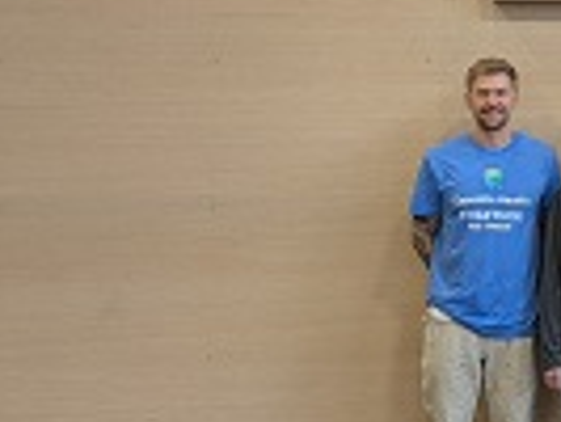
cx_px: 839
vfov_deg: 19.2
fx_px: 1217
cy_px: 21
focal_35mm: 75
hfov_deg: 21.7
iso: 57
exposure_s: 1/100
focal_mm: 5.43
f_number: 1.89
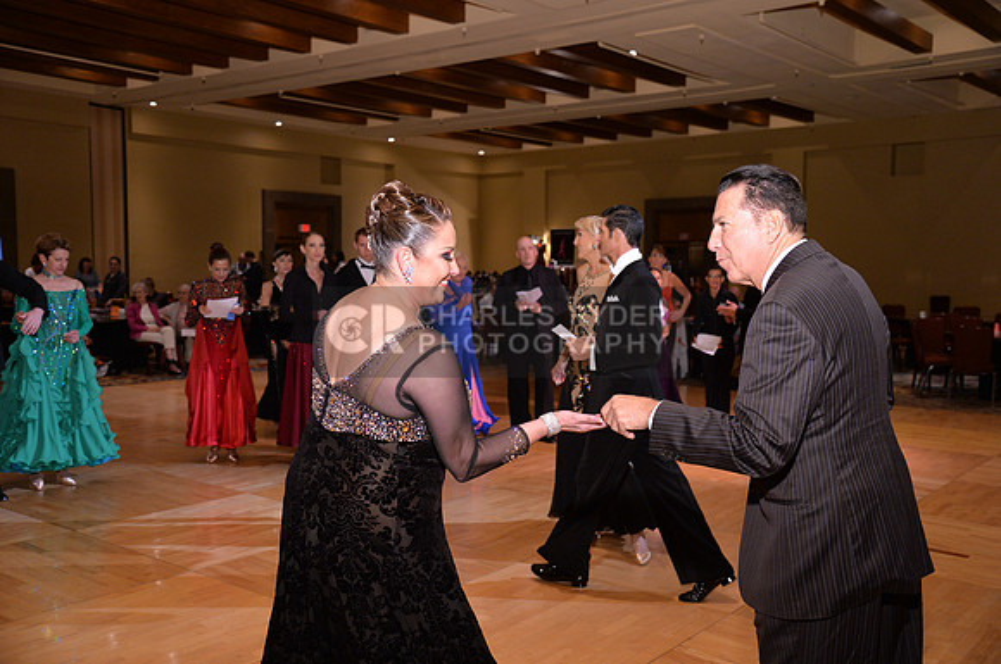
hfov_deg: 54.5
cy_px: 332
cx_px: 500
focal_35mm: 35
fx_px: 972
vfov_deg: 37.7
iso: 1250
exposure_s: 1/250
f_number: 4
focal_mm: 35
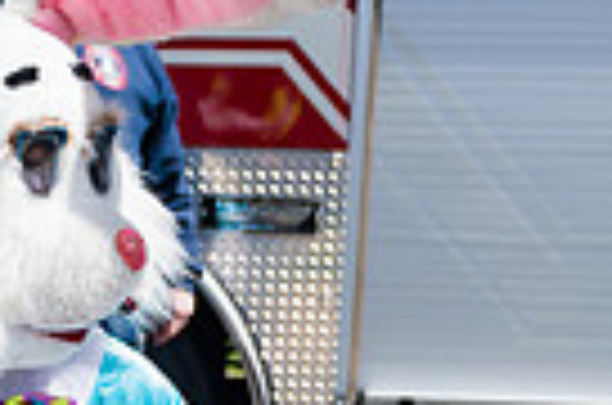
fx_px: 1883
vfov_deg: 11.8
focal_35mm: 111
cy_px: 603
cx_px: 4
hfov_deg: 18.0
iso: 200
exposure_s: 1/3200
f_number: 4
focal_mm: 26
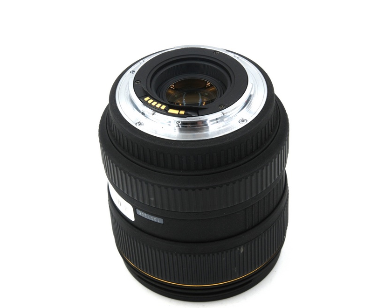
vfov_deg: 18.5
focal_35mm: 83
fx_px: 945
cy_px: 155
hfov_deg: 23.0
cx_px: 182
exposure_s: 1/125
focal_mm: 48.4
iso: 800
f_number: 16
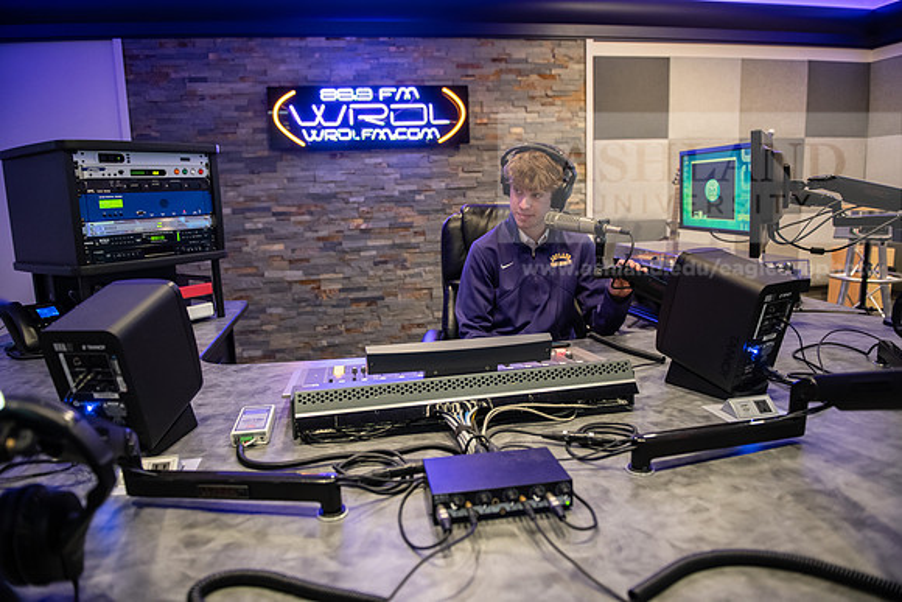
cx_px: 451
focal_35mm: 24
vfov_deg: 53.2
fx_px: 601
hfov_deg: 73.7
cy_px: 301
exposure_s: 1/80
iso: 1000
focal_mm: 24
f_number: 2.8
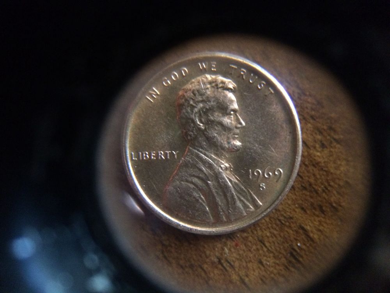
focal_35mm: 29
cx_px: 195
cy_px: 146
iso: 320
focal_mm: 4.15
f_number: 2.2
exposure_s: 1/15
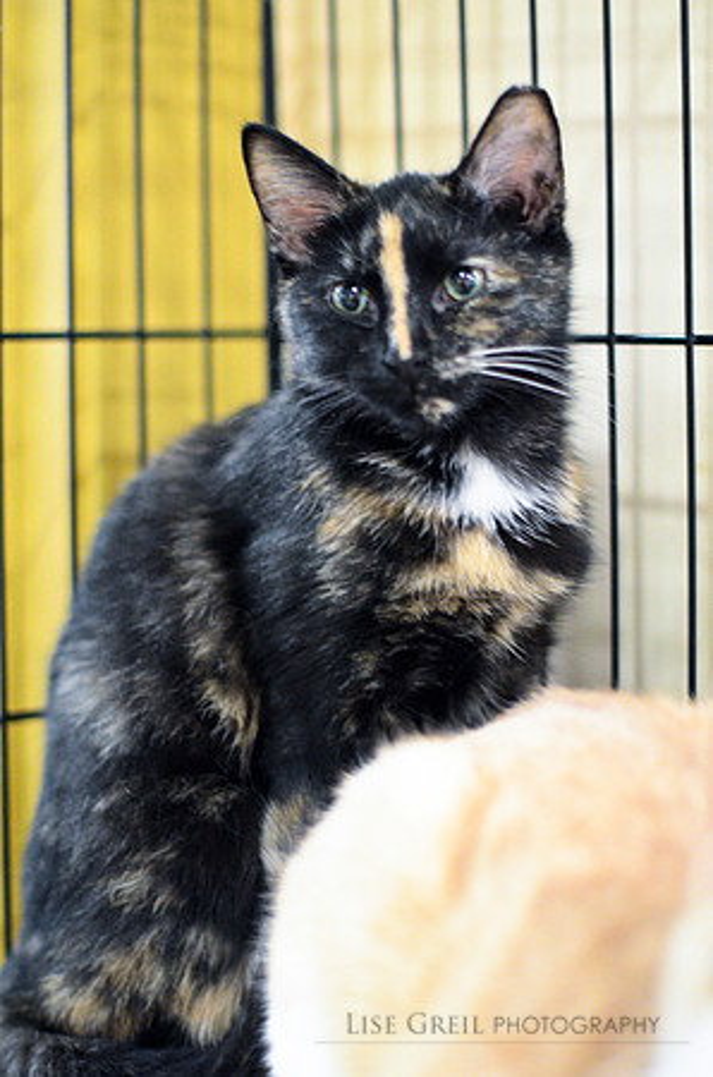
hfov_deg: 18.1
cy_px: 538
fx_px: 2238
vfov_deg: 27.0
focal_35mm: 75
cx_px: 356
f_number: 1.4
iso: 4000
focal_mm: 50
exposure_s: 1/100
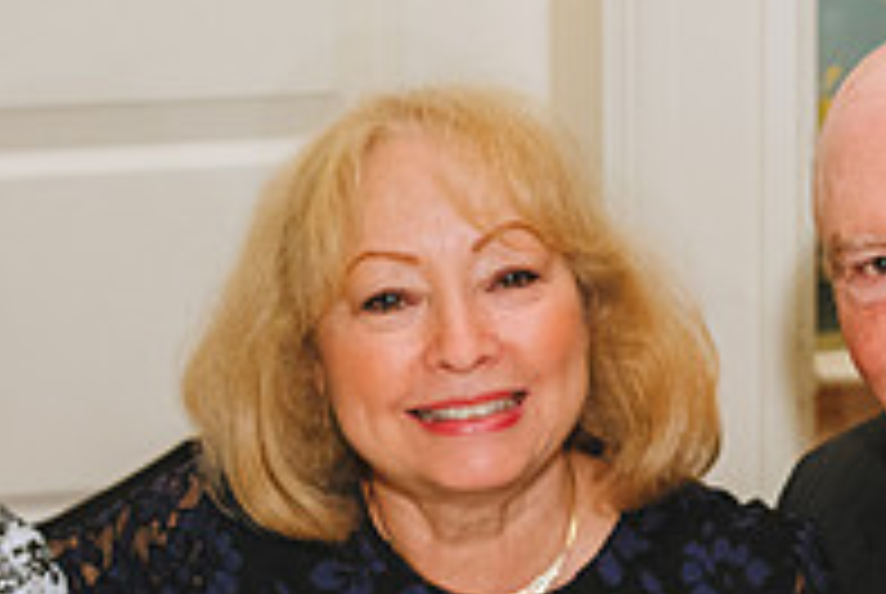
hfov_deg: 13.1
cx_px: 431
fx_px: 3845
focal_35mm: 156
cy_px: 401
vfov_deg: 8.8
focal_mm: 50
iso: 3200
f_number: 4
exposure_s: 1/160
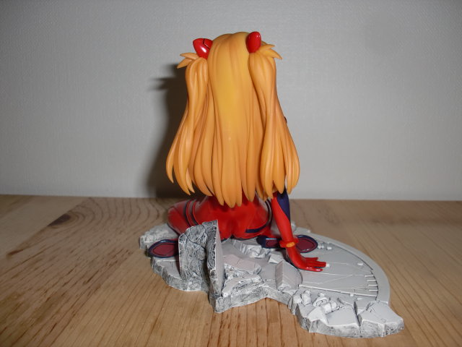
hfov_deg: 51.4
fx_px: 480
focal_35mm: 36
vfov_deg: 39.7
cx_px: 231
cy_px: 174
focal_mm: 6.3
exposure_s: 1/60
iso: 64
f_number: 7.9
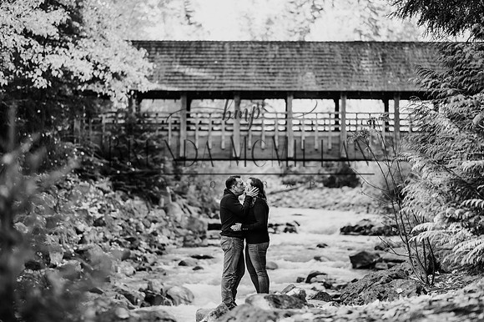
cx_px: 242
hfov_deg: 23.9
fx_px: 1142
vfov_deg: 16.1
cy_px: 161
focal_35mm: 85
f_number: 1.8
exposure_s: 1/800
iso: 500
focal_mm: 85
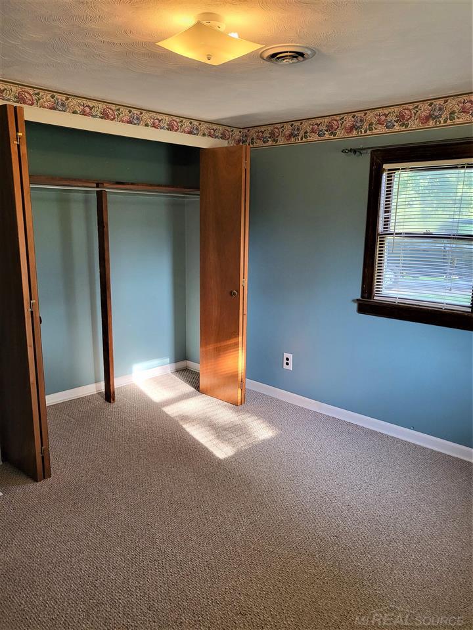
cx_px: 236
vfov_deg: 67.3
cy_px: 315
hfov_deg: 53.1
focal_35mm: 26
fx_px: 473
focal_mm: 4.25
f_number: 1.8
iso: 200
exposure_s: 1/120
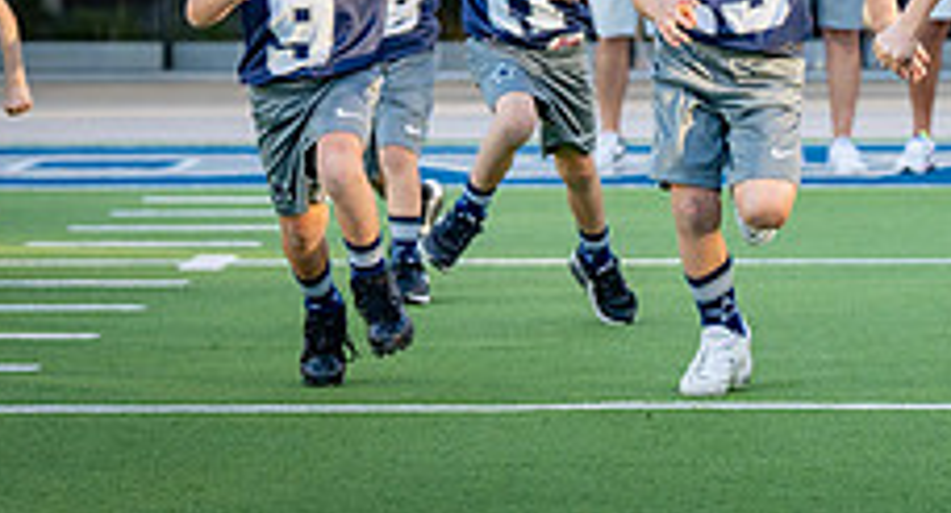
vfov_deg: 5.5
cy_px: 2
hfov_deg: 10.2
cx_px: 867
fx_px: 5294
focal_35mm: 212
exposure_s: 1/1250
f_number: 4
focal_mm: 70
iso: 1000
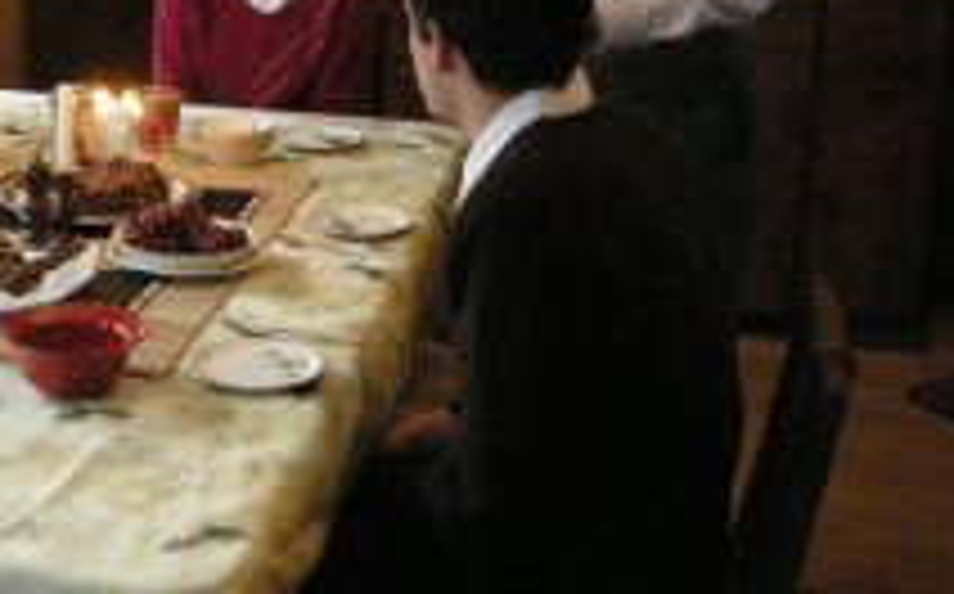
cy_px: 45
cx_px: 72
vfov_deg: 18.2
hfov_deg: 28.1
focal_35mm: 70
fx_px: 1818
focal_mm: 5.8
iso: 800
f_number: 2.8
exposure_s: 1/48.6
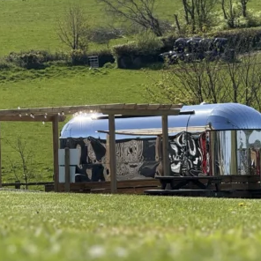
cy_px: 110
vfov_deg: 6.9
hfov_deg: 6.9
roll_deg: +2.6
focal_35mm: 253
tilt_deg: +4.0
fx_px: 2158
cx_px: 204
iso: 64
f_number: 2.8
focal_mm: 15.66
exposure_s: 1/1096
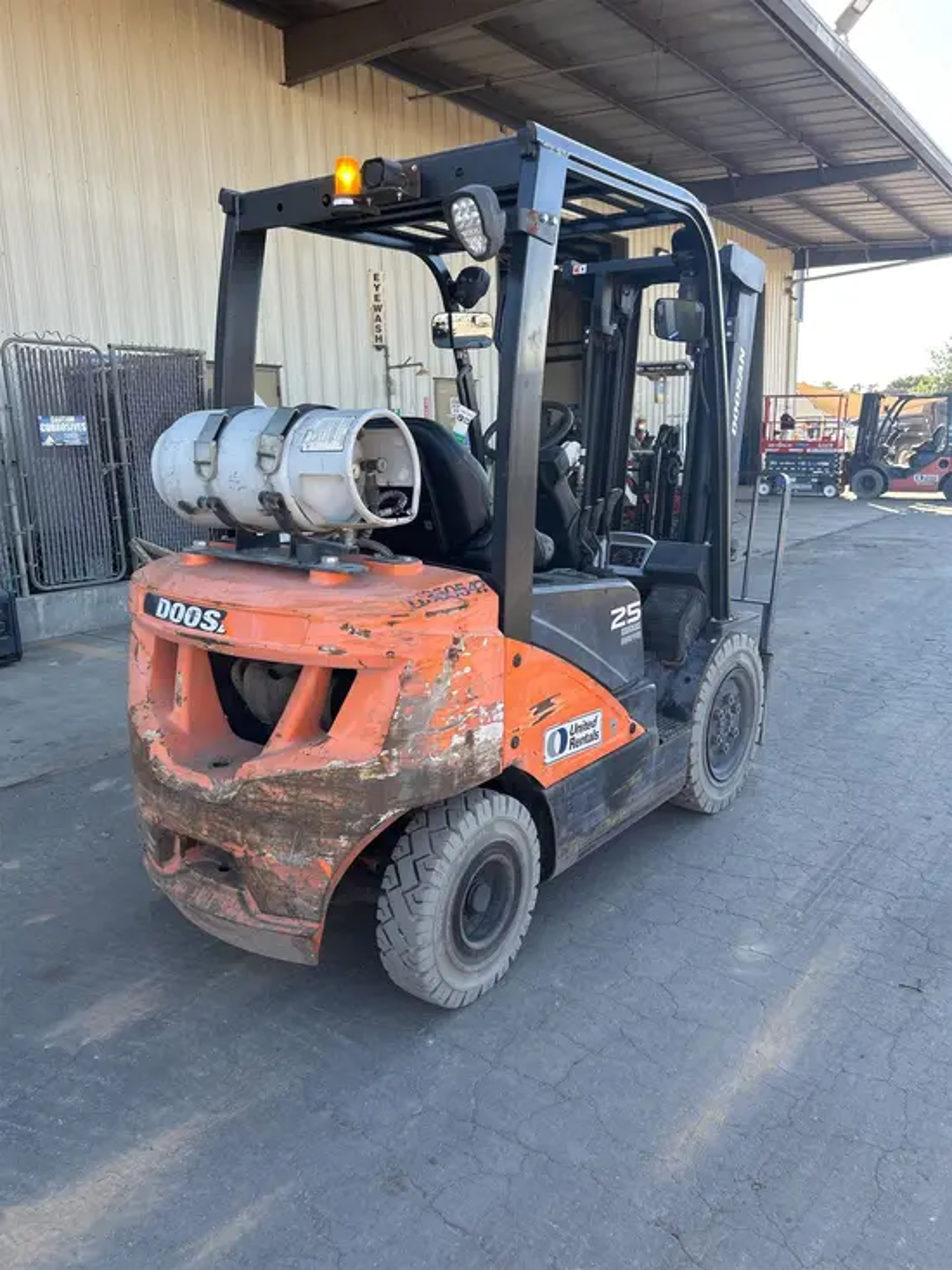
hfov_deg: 53.1
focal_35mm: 26
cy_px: 635
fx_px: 953
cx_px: 476
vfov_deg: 67.3
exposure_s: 1/521
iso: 50
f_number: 1.5
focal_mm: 5.7
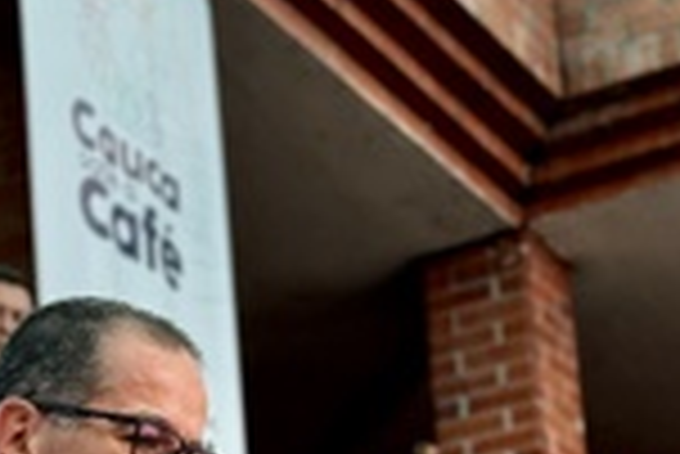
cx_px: -50
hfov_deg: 11.1
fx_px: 3441
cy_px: 654
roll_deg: -0.8
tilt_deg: +18.8
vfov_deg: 7.4
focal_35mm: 182
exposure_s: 1/370
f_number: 1.78
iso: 64
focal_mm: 6.76
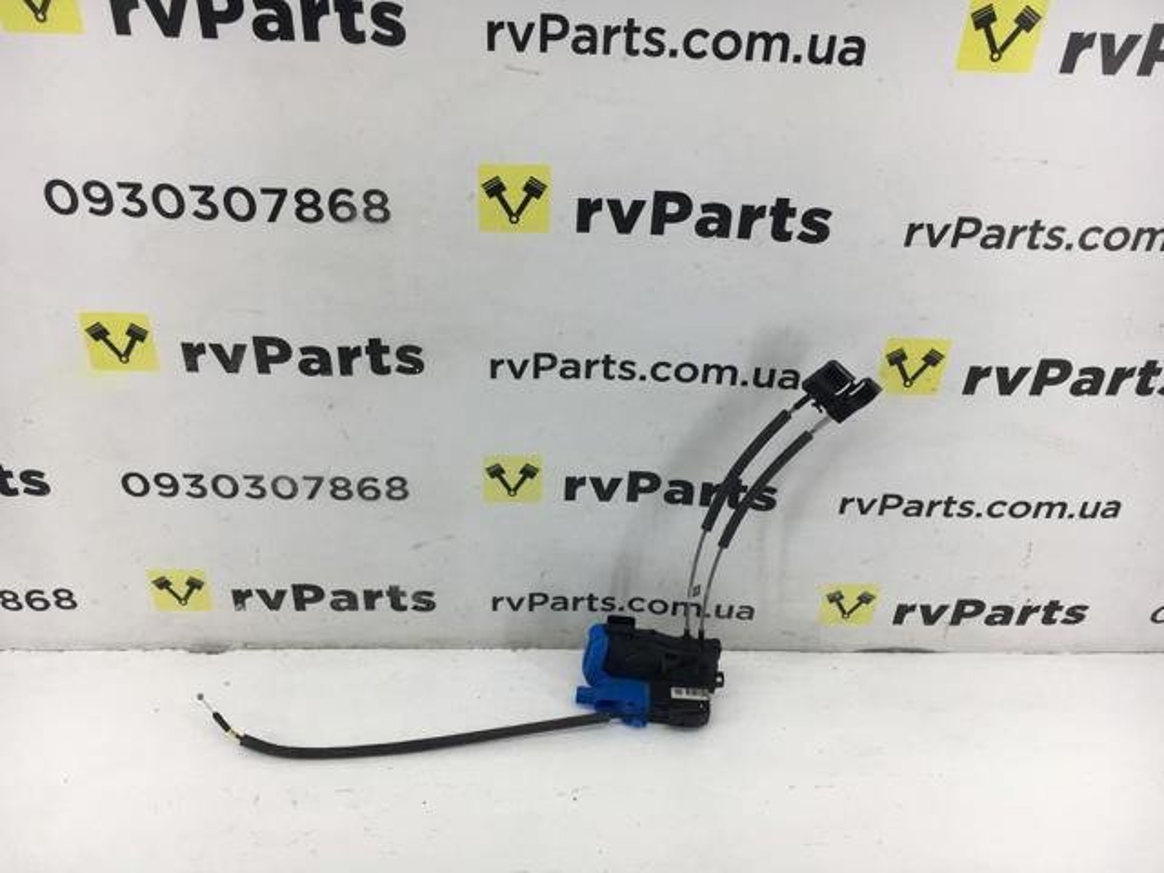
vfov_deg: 48.2
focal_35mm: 29
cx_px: 582
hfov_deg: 61.7
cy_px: 436
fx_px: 975
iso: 40
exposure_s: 1/120
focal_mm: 4.15
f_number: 2.2
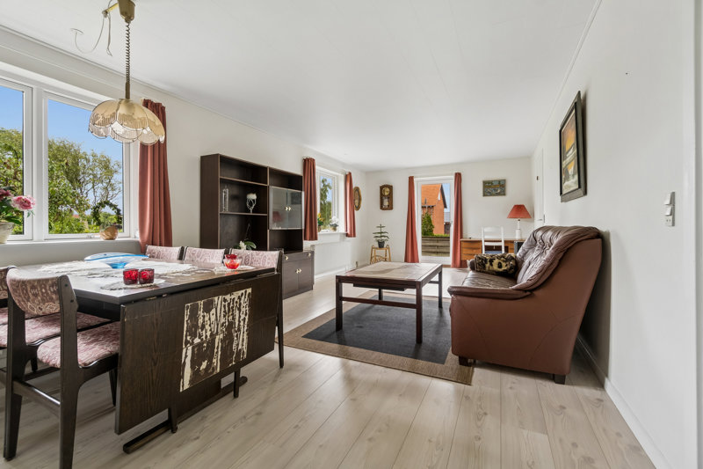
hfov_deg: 100.4
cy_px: 234
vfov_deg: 77.3
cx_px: 352
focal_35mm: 15
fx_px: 293
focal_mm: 10
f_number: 8
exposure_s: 1/50
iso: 200
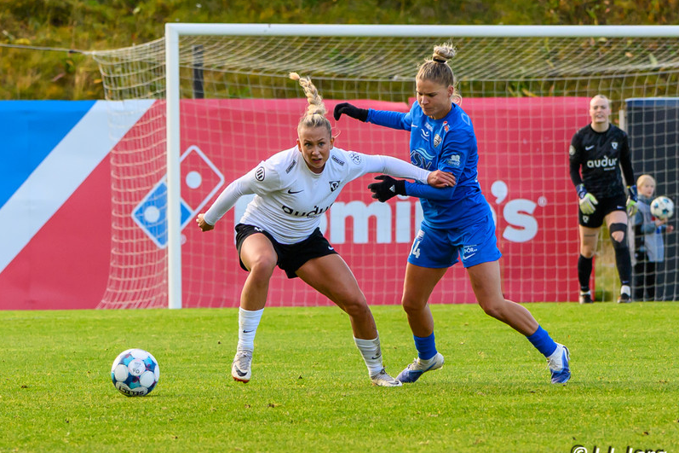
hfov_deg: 4.0
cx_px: 271
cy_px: 266
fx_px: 9767
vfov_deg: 2.7
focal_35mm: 518
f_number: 6.3
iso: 800
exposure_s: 1/1000
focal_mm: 200
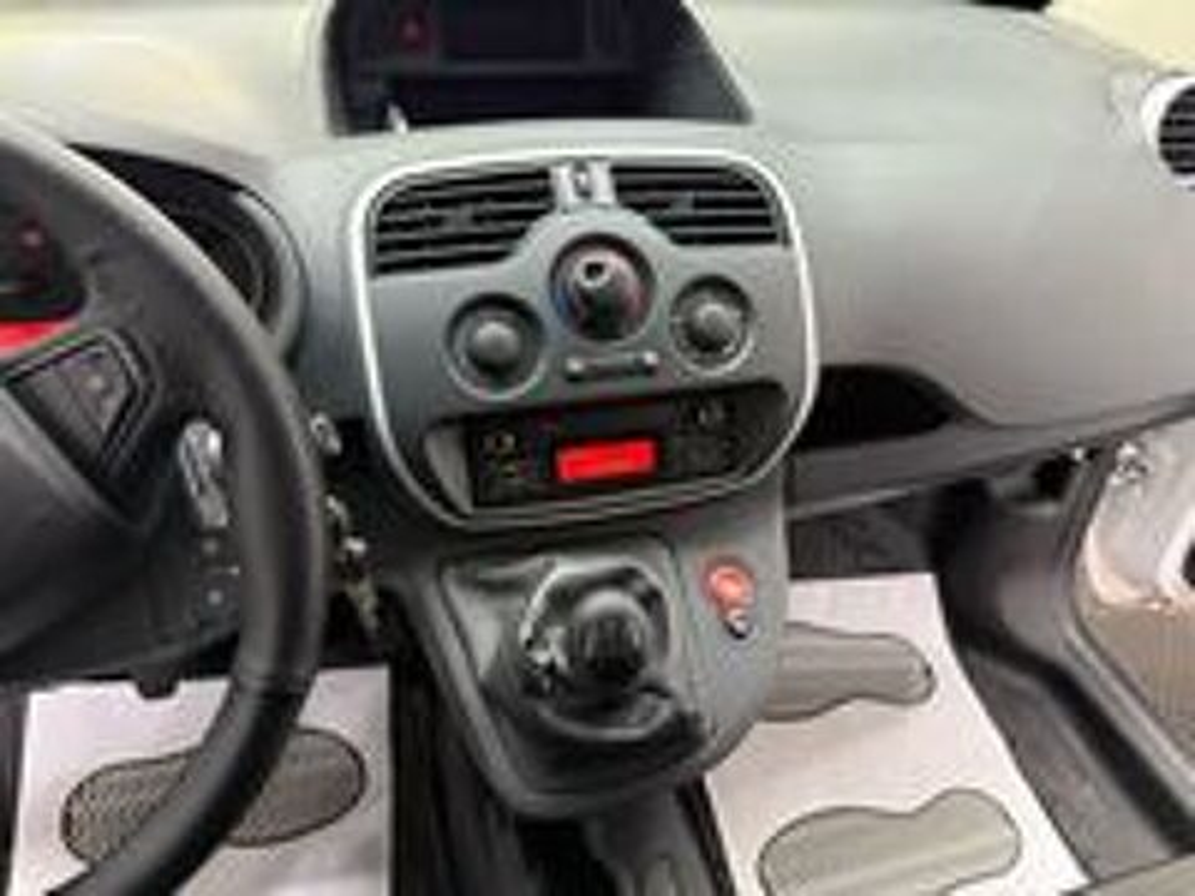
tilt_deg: -38.9
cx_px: 598
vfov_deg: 56.8
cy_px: 448
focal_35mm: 24
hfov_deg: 71.6
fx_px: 829
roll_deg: -4.5
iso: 640
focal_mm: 6.76
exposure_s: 1/60
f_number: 1.78
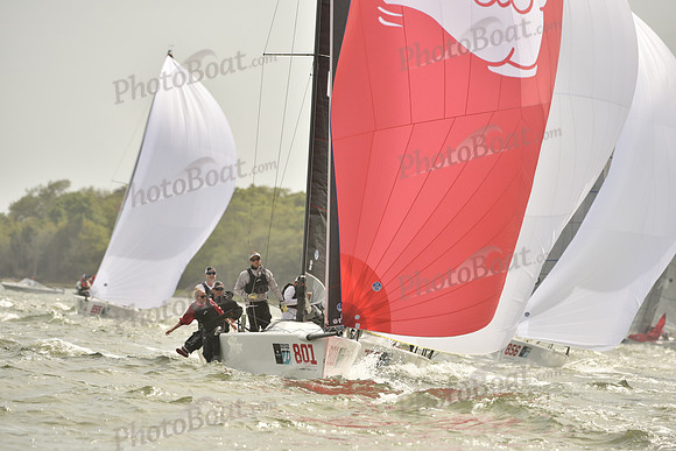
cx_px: 338
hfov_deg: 6.1
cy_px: 226
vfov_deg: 4.0
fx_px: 6386
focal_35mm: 340
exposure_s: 1/1600
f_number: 6.3
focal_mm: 340
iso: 320
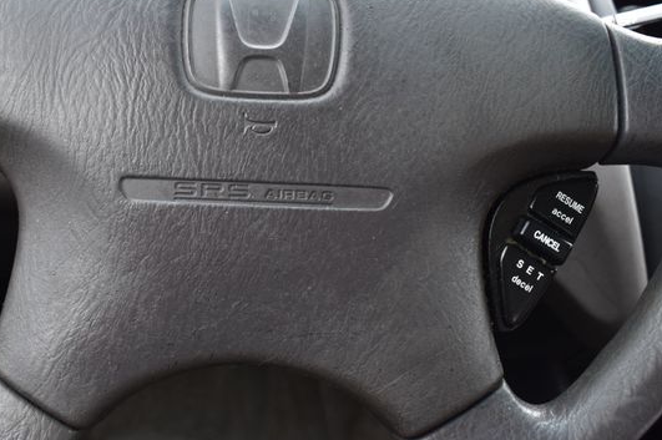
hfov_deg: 46.6
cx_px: 268
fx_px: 764
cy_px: 197
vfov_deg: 32.1
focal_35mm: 42
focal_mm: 23
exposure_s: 1/40
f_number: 7.1
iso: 400
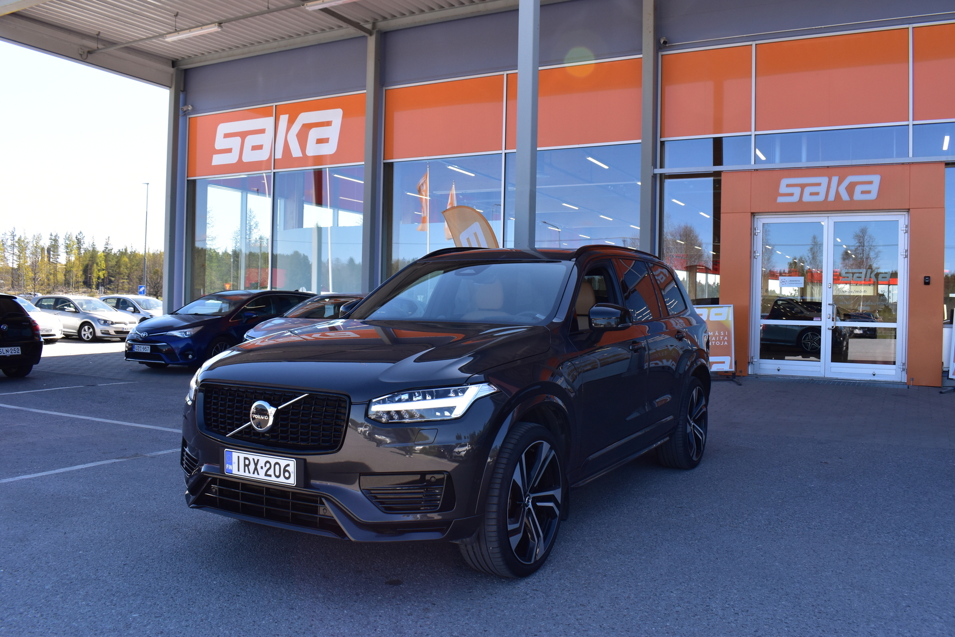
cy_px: 318
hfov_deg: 61.9
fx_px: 796
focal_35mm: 30
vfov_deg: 43.6
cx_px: 478
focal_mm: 20
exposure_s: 1/250
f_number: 9.5
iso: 400
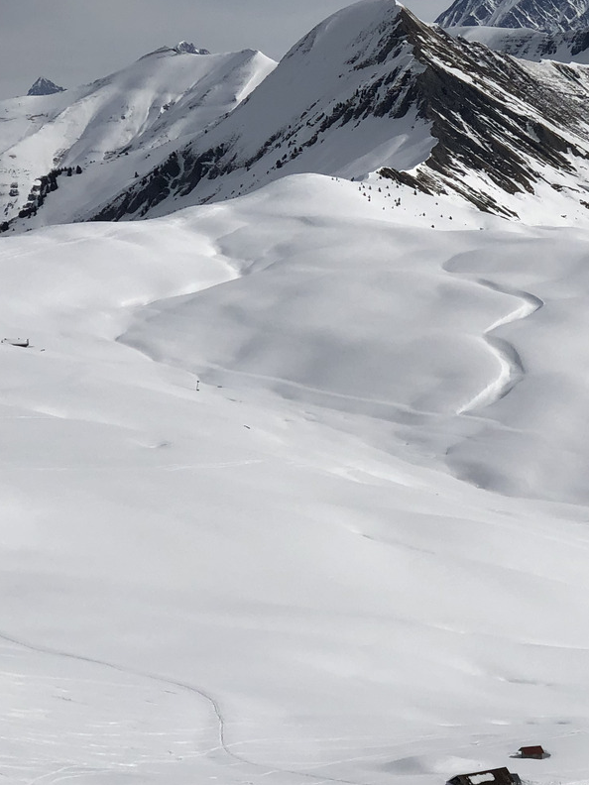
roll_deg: +0.9
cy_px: 274
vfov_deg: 18.7
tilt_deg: -2.4
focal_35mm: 105
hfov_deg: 13.9
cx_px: 588
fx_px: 2382
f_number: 2.4
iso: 16
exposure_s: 1/5405
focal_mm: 6
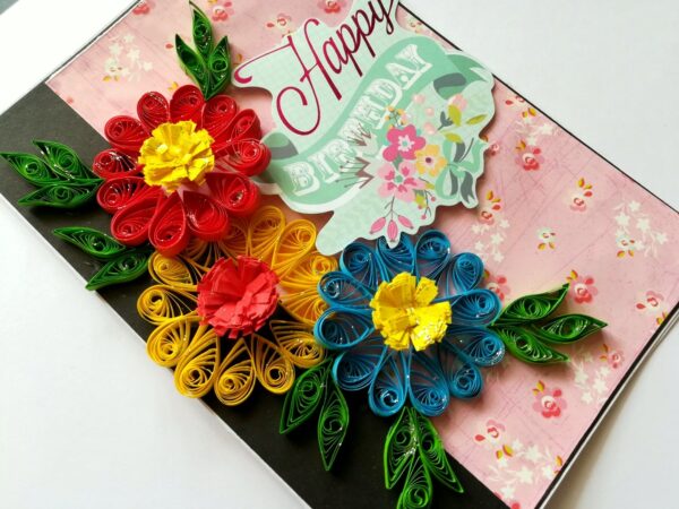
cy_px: 254
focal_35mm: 26
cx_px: 340
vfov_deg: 53.1
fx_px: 510
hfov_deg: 67.3
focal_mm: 3.83
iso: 100
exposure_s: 1/50
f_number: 2.2
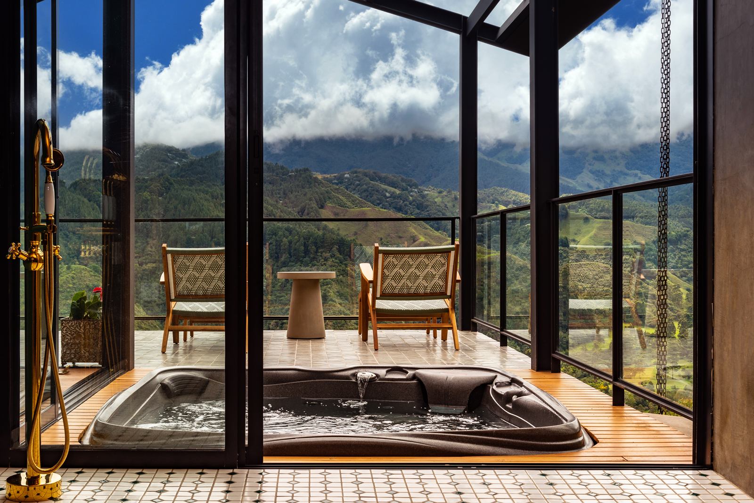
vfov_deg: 29.3
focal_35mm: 46
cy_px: 252
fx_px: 964
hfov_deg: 42.7
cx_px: 377
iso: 100
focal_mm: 46
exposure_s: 1/160
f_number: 11
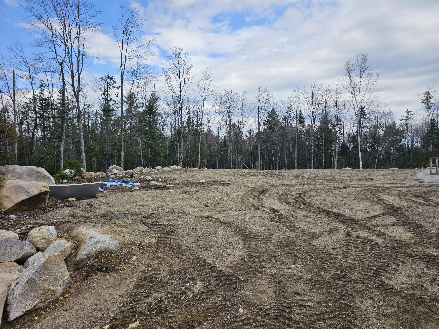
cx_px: 220
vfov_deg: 58.9
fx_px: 292
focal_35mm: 23
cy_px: 164
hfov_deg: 73.9
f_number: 1.7
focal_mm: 6.3
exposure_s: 1/611
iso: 10
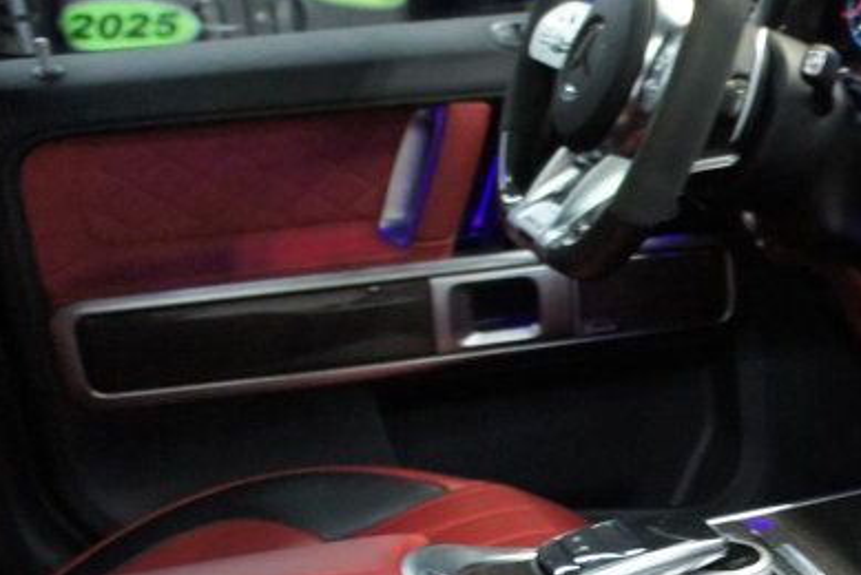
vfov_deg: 18.8
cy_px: 557
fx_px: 1699
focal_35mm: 71
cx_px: 1116
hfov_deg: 24.8
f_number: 3.5
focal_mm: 18
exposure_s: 1/50
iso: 1600
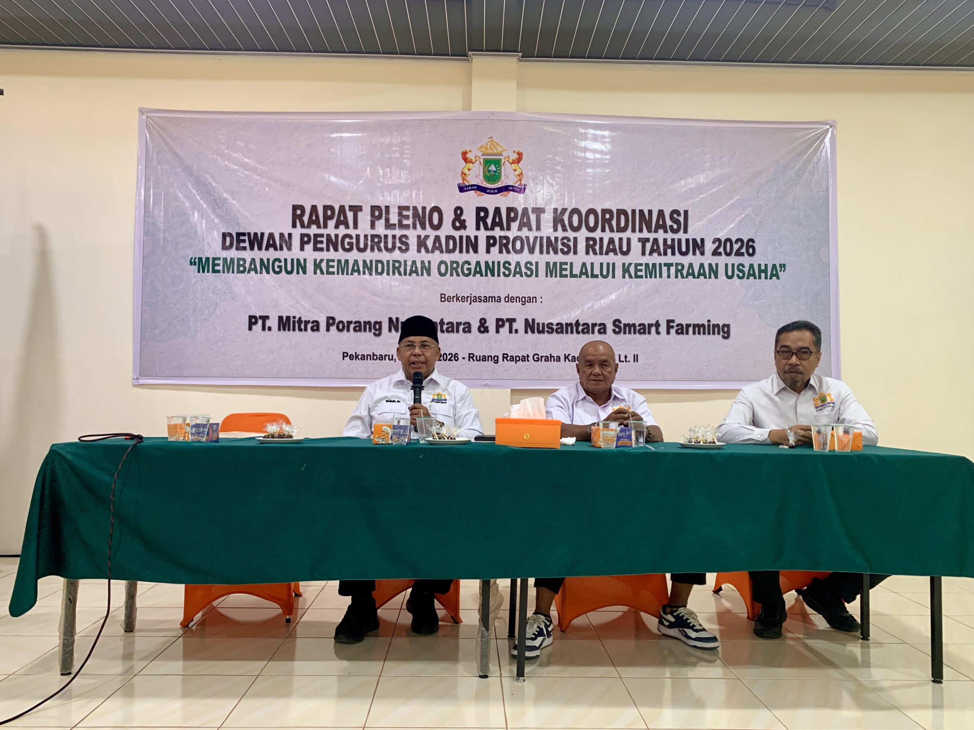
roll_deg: -0.2
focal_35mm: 27
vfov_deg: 51.4
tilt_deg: +1.5
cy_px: 370
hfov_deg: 65.3
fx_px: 760
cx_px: 484
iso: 100
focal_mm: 4.25
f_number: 1.8
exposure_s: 1/50
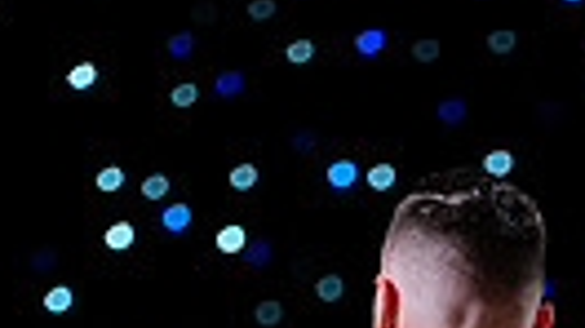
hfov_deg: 2.9
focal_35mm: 737
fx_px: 11423
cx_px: 694
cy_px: 1104
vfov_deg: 1.6
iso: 640
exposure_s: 1/400
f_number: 3.5
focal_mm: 160
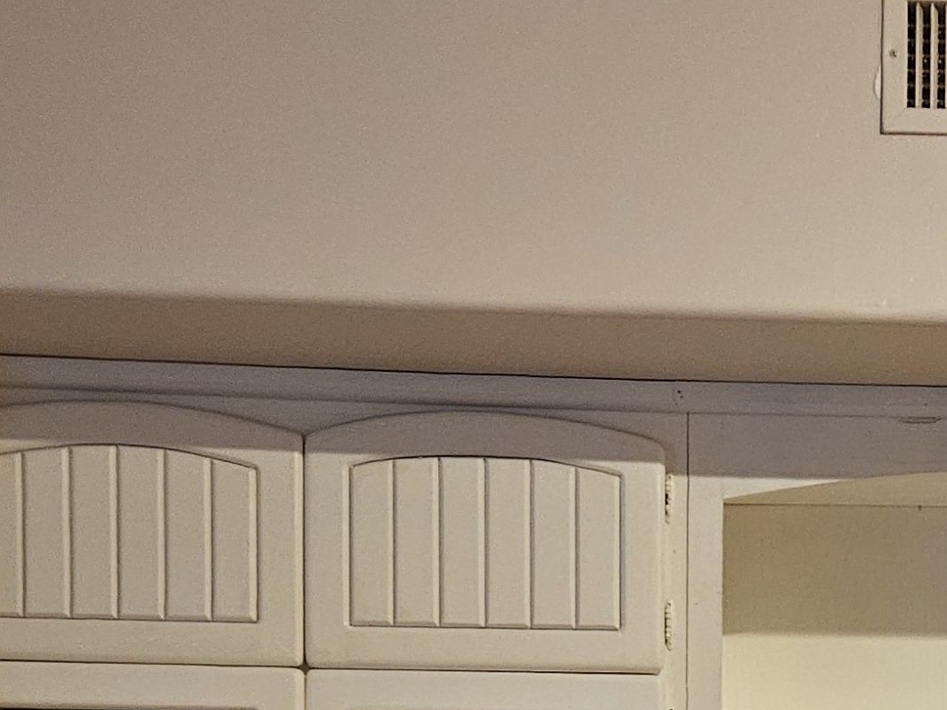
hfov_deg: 22.0
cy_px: 1084
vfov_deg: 15.7
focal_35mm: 86
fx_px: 2352
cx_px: 935
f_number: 1.8
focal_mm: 5.4
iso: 500
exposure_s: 1/30
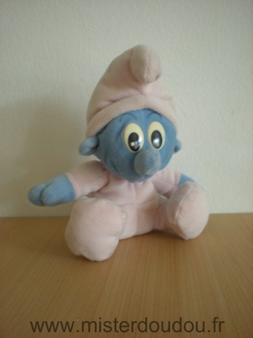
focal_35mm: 38
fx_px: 370
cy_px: 169
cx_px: 126
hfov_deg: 37.7
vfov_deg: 49.0
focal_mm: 6.3
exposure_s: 1/24.6
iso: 200
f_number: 3.1
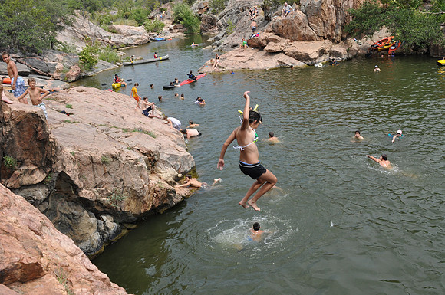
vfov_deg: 36.8
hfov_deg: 53.2
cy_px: 148
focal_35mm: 36
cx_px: 222
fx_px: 444
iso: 200
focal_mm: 24
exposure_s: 1/500
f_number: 8
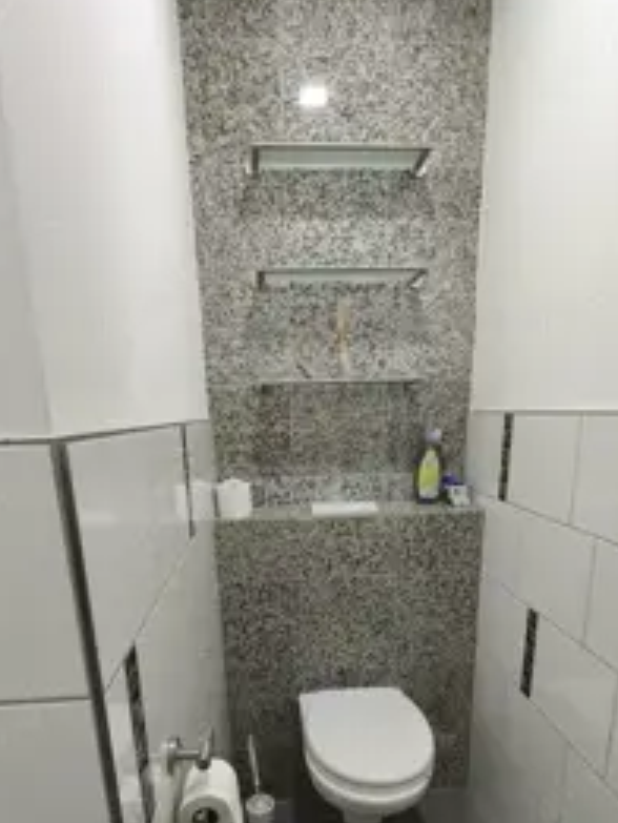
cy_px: 558
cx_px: 306
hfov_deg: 58.9
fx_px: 547
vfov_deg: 71.4
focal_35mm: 23
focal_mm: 1.91
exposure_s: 1/33.3
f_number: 2.2
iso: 250
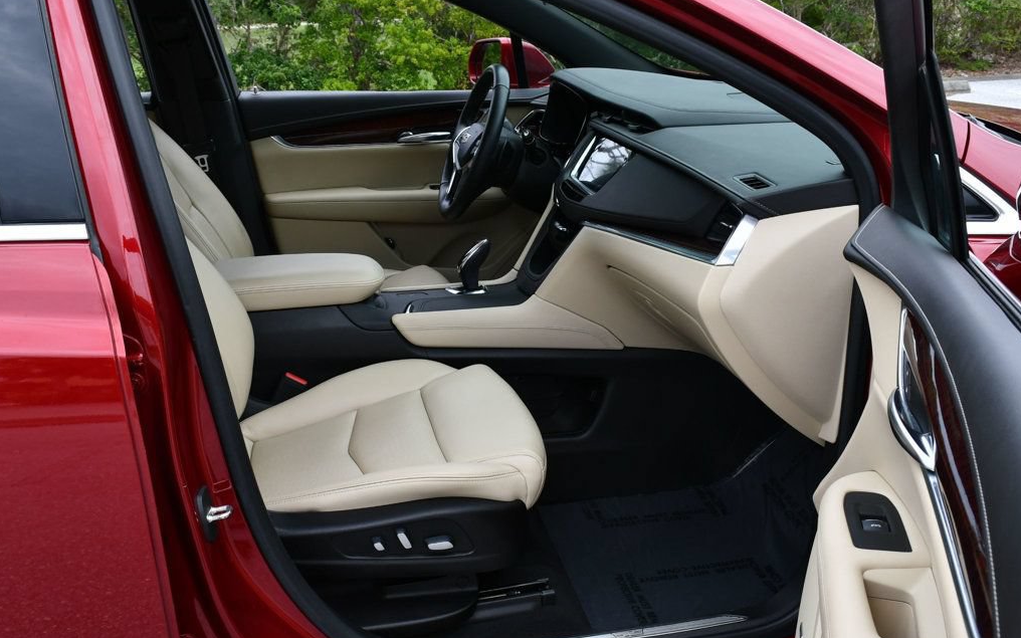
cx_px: 509
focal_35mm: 37
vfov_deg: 34.4
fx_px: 1030
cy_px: 334
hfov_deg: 52.7
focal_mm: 18
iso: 200
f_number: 7.1
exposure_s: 1/250
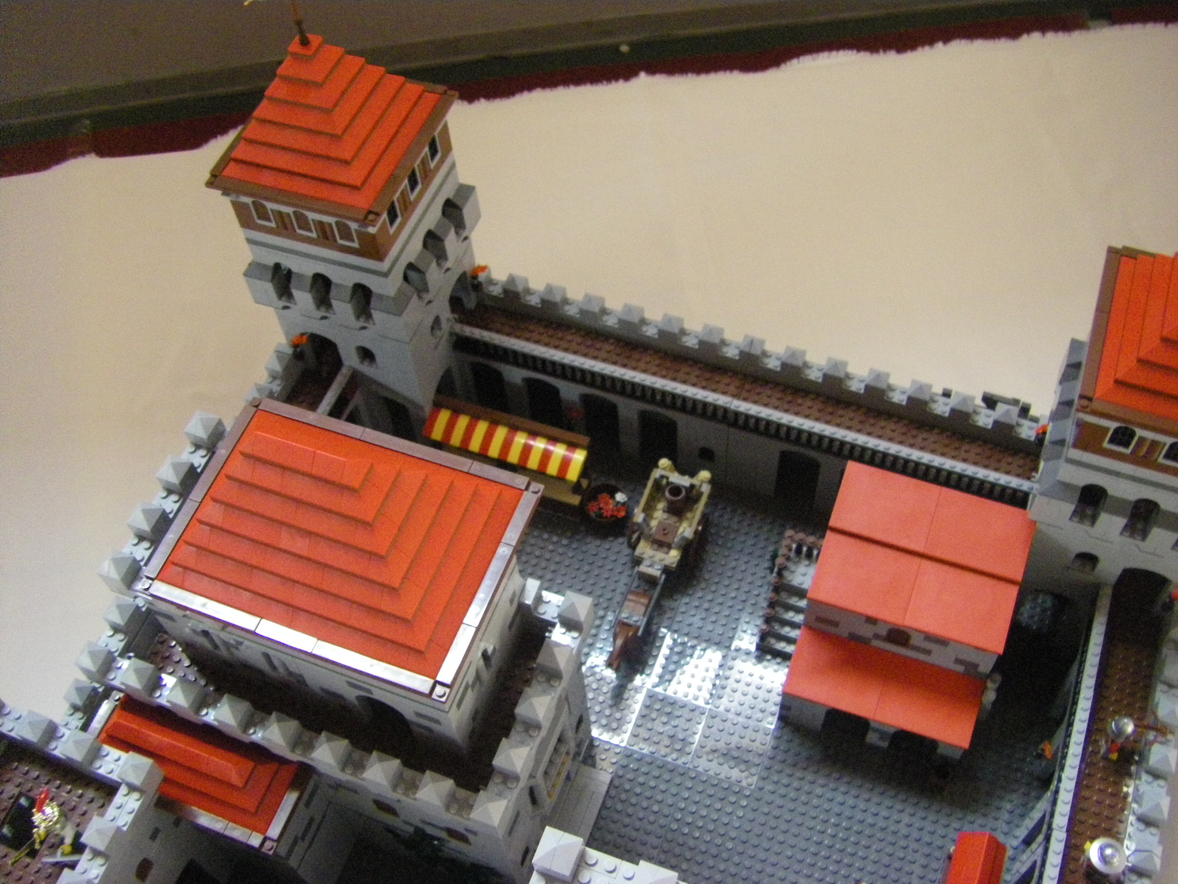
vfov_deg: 37.7
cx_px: 589
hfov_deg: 49.0
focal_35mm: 38
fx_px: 1293
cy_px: 442
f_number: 3.5
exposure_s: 1/50
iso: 800
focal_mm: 6.3
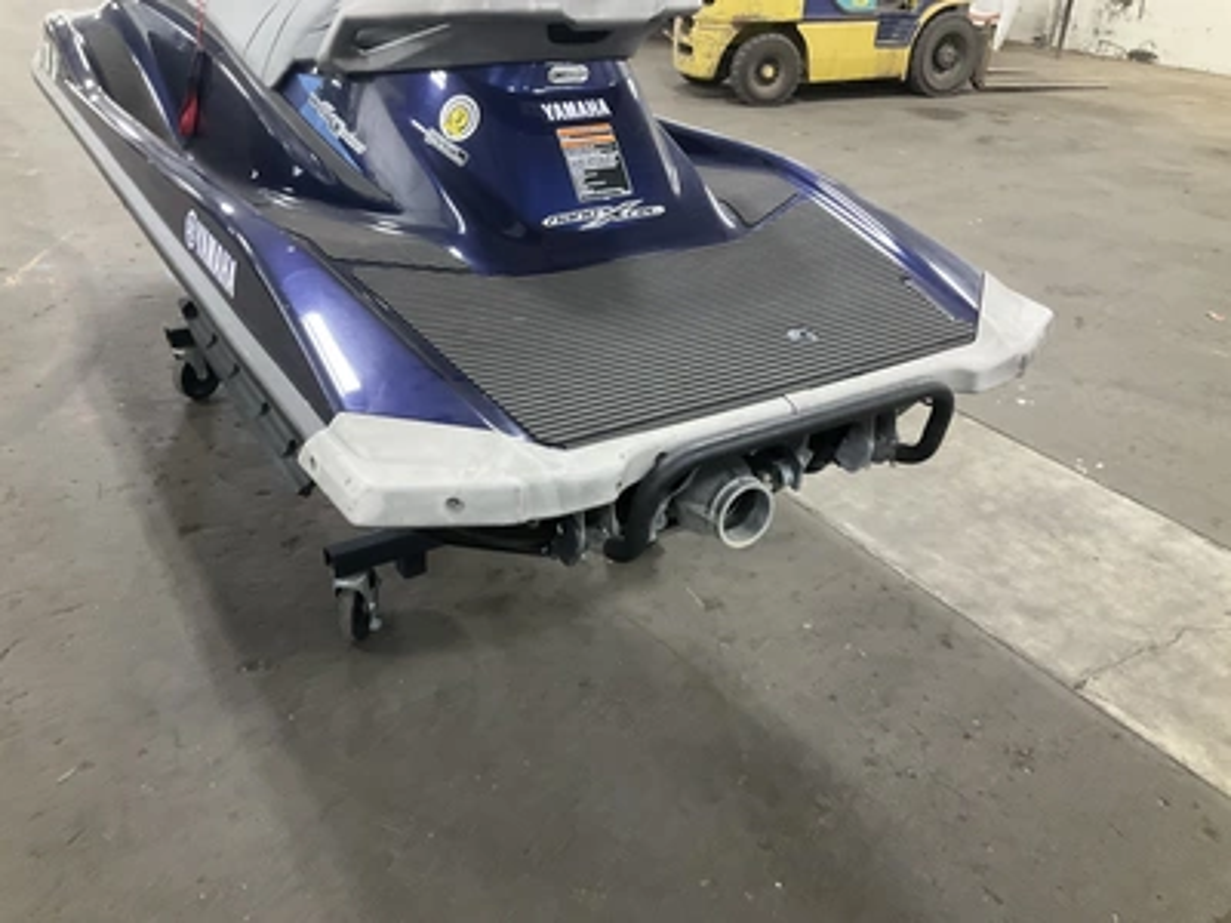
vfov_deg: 48.2
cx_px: 616
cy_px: 462
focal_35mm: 29
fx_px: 1031
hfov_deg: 61.7
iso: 250
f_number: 1.8
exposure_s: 1/40
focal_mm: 3
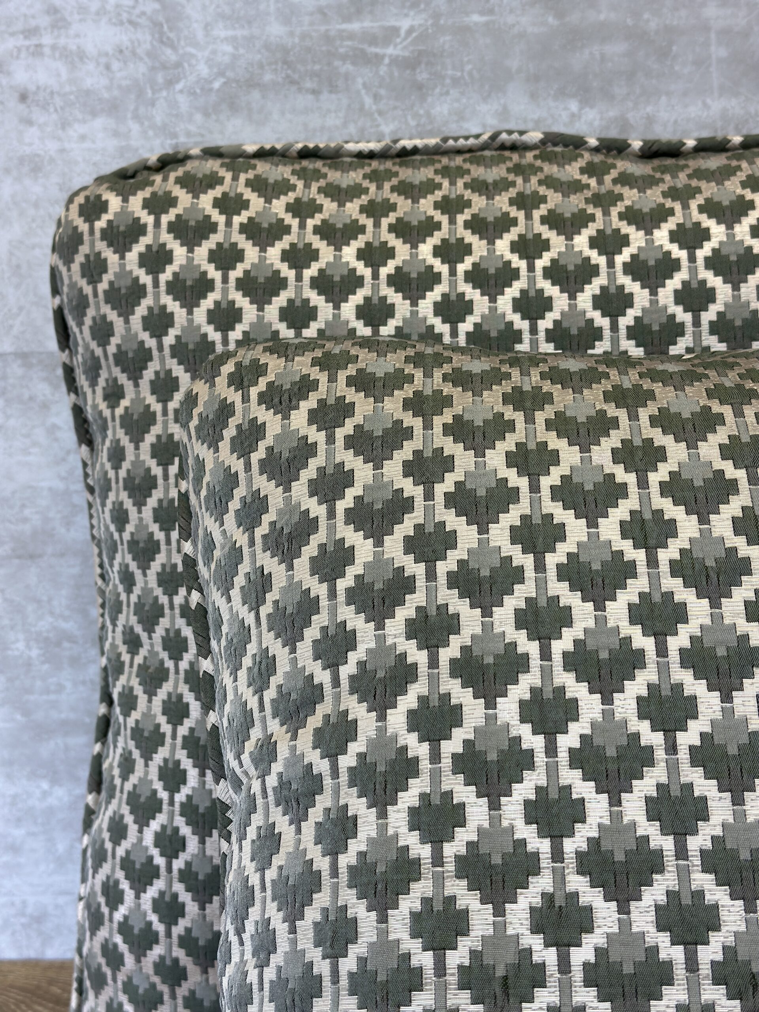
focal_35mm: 48
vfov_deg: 39.7
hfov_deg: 30.3
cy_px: 506
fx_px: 1403
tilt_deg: -14.9
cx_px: 380
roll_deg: +2.1
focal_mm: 6.86
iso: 64
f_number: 1.78
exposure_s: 1/120
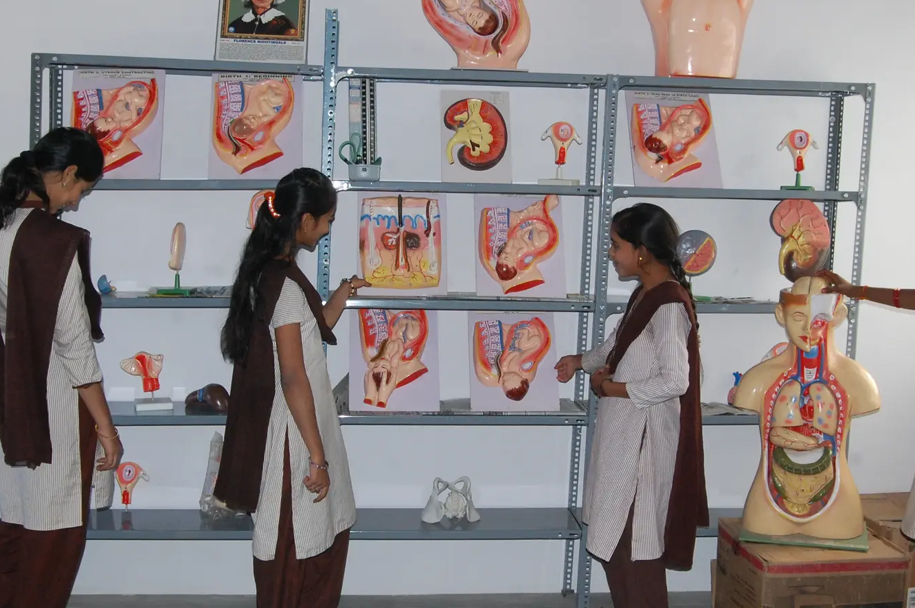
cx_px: 468
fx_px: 1263
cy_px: 311
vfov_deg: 27.1
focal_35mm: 50
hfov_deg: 39.8
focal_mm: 23
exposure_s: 1/125
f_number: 10
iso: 800
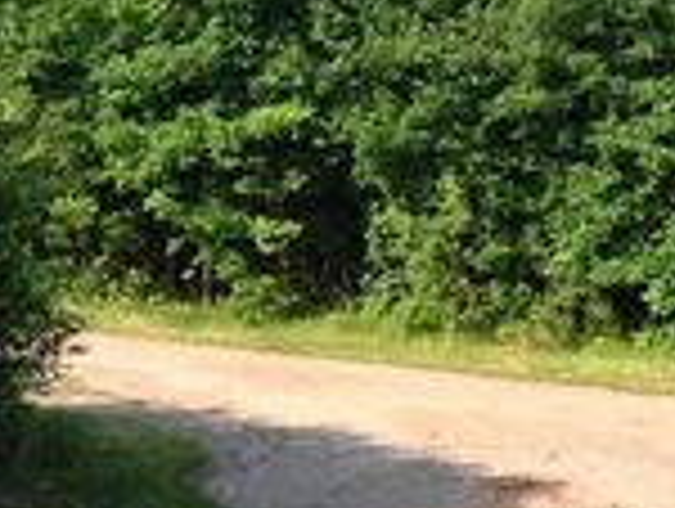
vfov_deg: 16.8
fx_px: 1719
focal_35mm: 88
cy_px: 279
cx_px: 464
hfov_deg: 22.1
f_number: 2.4
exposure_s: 1/742
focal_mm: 4.13
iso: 50
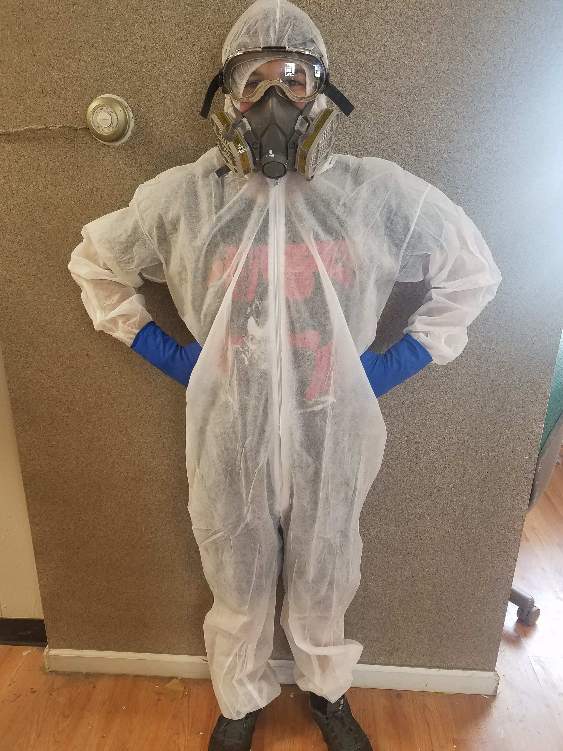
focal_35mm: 26
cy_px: 376
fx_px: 564
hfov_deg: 53.1
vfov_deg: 67.3
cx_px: 282
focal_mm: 4.2
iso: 160
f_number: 1.7
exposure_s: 1/40
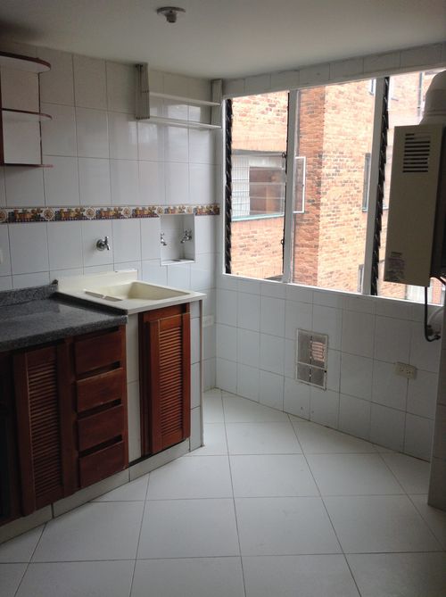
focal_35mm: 33
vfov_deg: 55.4
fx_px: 568
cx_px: 223
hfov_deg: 42.9
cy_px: 298
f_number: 2.4
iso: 25
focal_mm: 3.3
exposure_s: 1/210
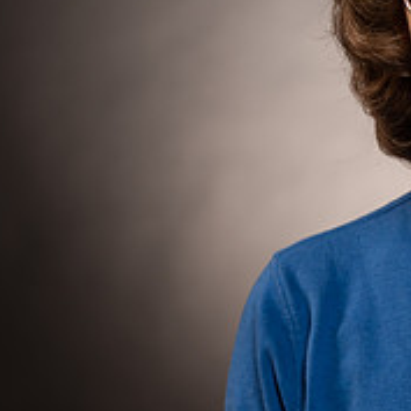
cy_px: 210
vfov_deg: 4.8
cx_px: 516
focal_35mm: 368
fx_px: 4943
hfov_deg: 4.7
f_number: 7.1
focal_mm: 105
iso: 250
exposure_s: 1/200
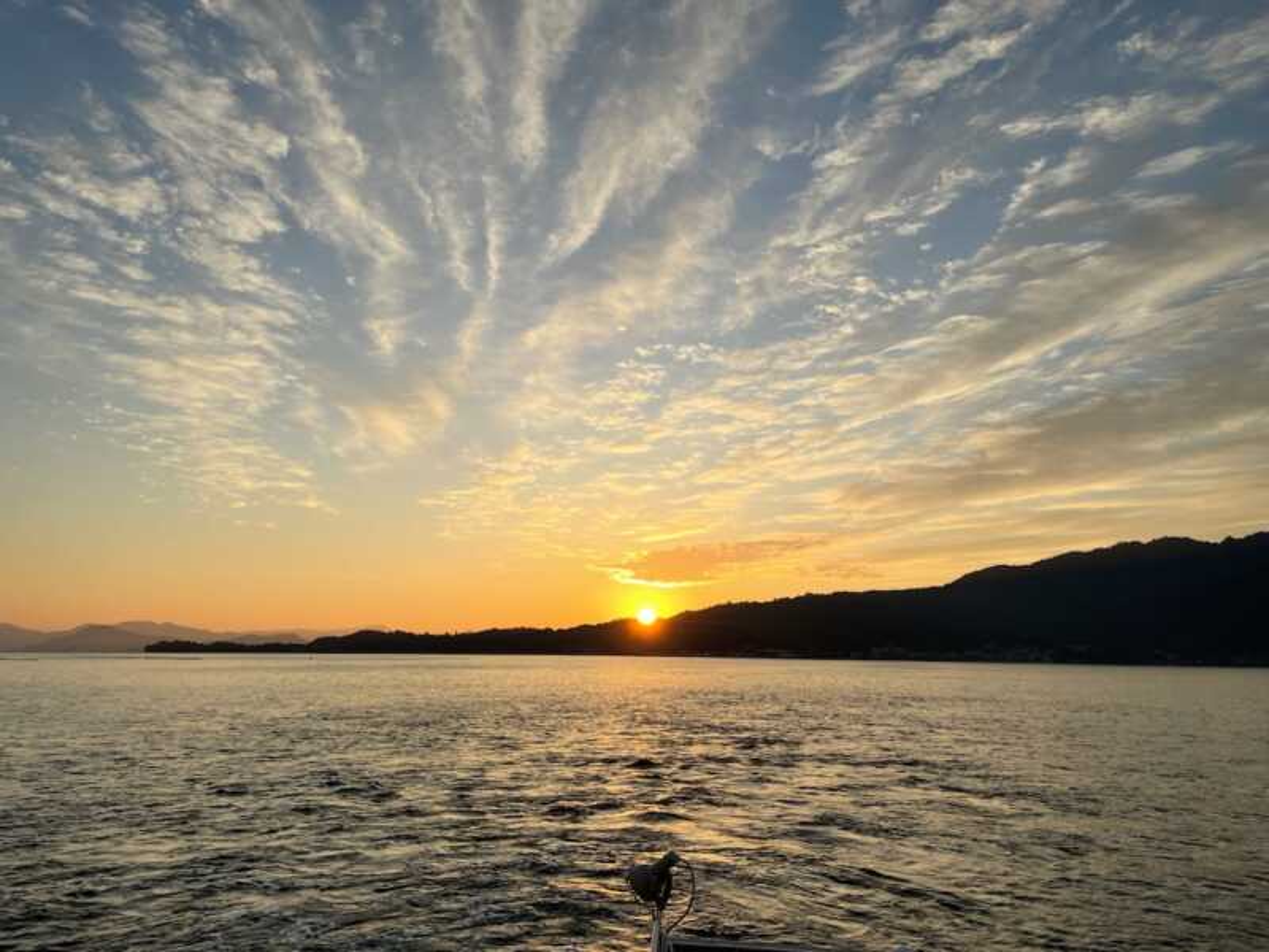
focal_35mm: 26
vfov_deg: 53.1
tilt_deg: +10.1
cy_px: 476
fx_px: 953
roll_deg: -0.2
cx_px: 634
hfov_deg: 67.3
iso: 32
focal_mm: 4.2
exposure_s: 1/2747
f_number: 1.6
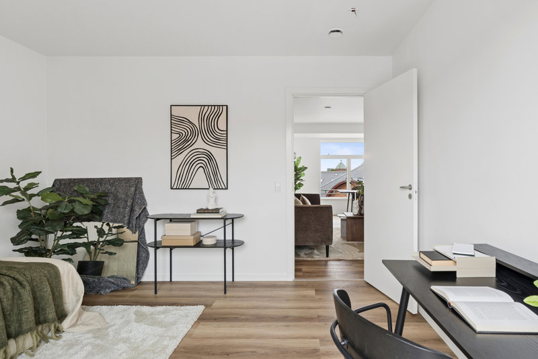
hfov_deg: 85.4
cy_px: 180
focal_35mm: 20
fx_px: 291
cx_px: 269
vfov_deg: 63.2
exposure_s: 1/25
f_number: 7.1
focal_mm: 13
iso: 200
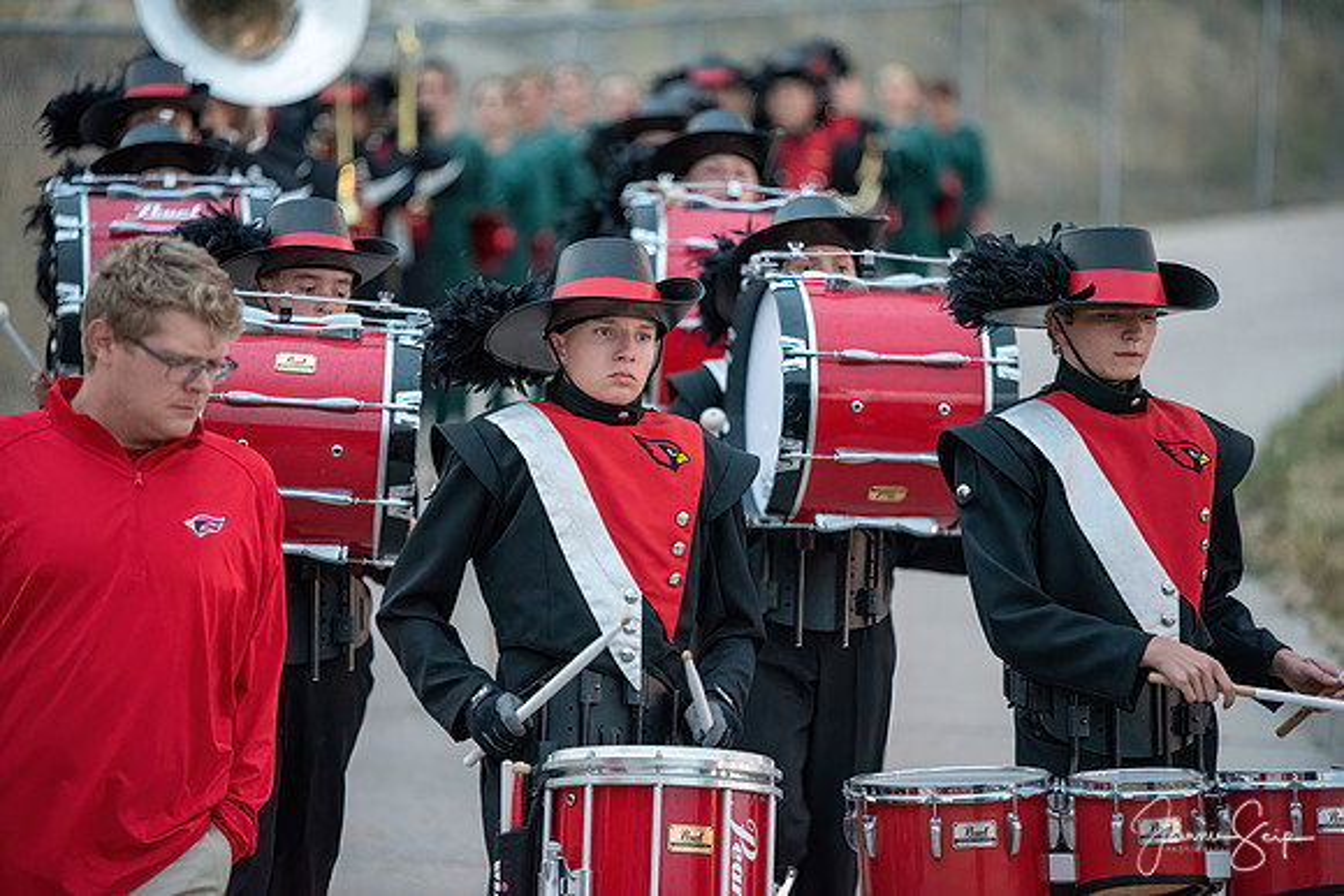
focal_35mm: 180
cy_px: 448
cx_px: 672
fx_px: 6721
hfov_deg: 11.4
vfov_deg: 7.6
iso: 6400
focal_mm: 180
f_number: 2.8
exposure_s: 1/400
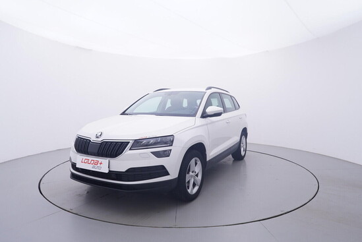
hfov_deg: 77.3
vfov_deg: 56.2
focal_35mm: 22
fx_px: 226
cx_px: 181
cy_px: 121
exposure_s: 1/80
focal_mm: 15
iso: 200
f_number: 5
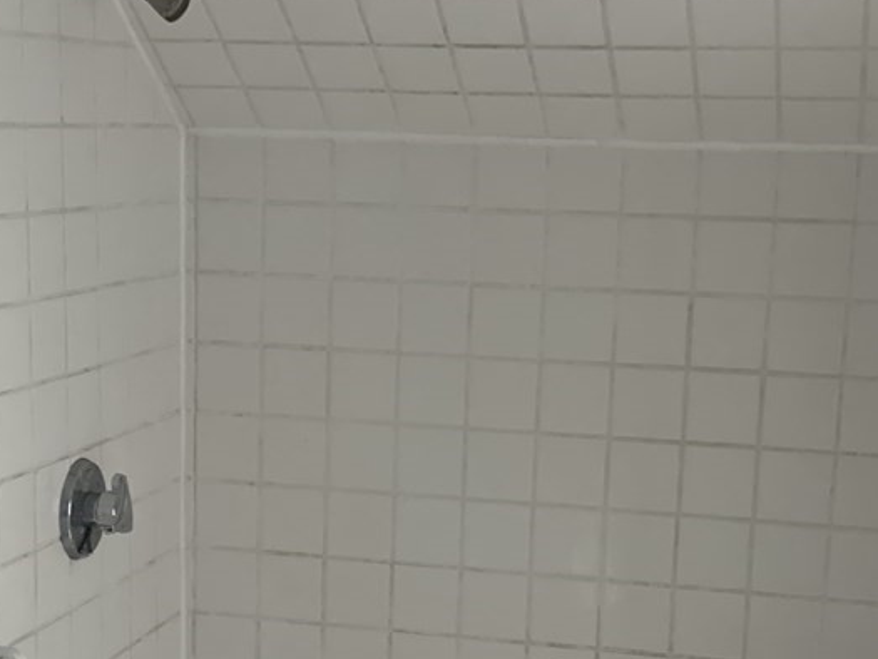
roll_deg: -2.0
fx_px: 1928
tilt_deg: -9.0
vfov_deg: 19.2
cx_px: 416
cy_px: 512
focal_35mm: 76
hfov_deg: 25.7
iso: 400
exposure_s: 1/40
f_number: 2
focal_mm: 6
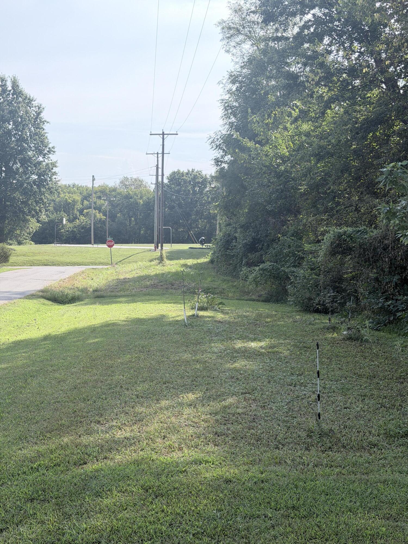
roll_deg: -2.1
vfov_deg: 39.7
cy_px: 272
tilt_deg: -3.7
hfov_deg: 30.3
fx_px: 754
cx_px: 204
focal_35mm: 48
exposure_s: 1/4329
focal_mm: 6.76
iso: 100
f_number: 1.78
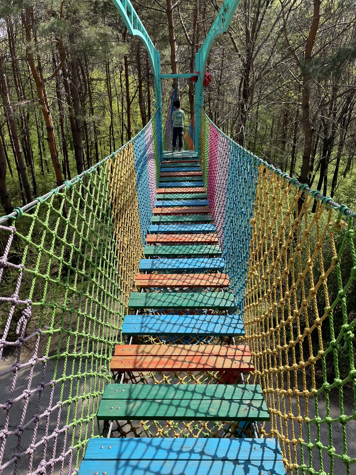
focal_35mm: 26
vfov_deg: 67.3
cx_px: 178
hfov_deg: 53.1
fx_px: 357
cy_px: 238
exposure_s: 1/1595
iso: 32
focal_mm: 4.2
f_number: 1.6
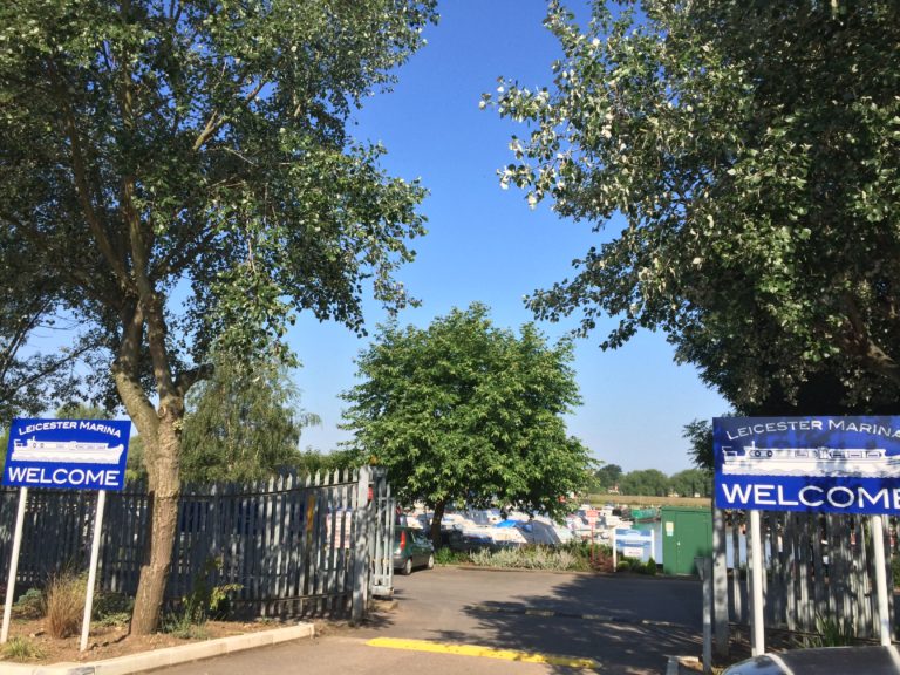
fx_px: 780
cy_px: 338
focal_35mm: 30
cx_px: 450
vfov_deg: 46.8
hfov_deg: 60.0
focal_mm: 4.12
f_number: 2.2
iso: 40
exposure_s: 1/1786
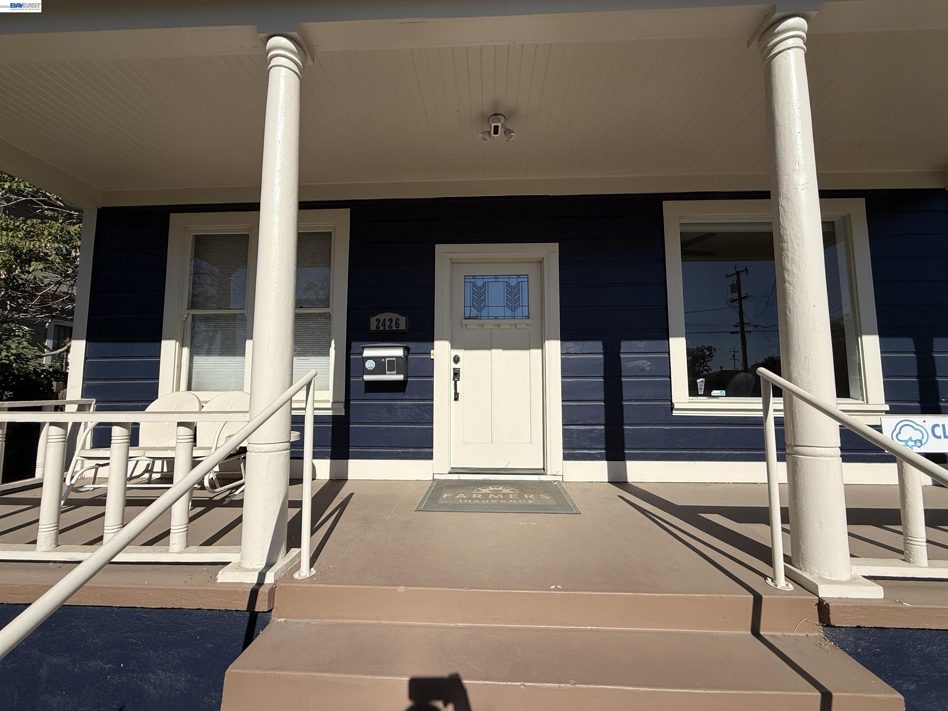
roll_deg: +0.1
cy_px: 356
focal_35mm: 14
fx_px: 383
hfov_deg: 102.1
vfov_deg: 85.7
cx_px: 474
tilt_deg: +4.8
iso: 50
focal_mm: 2.22
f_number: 2.2
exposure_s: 1/4425
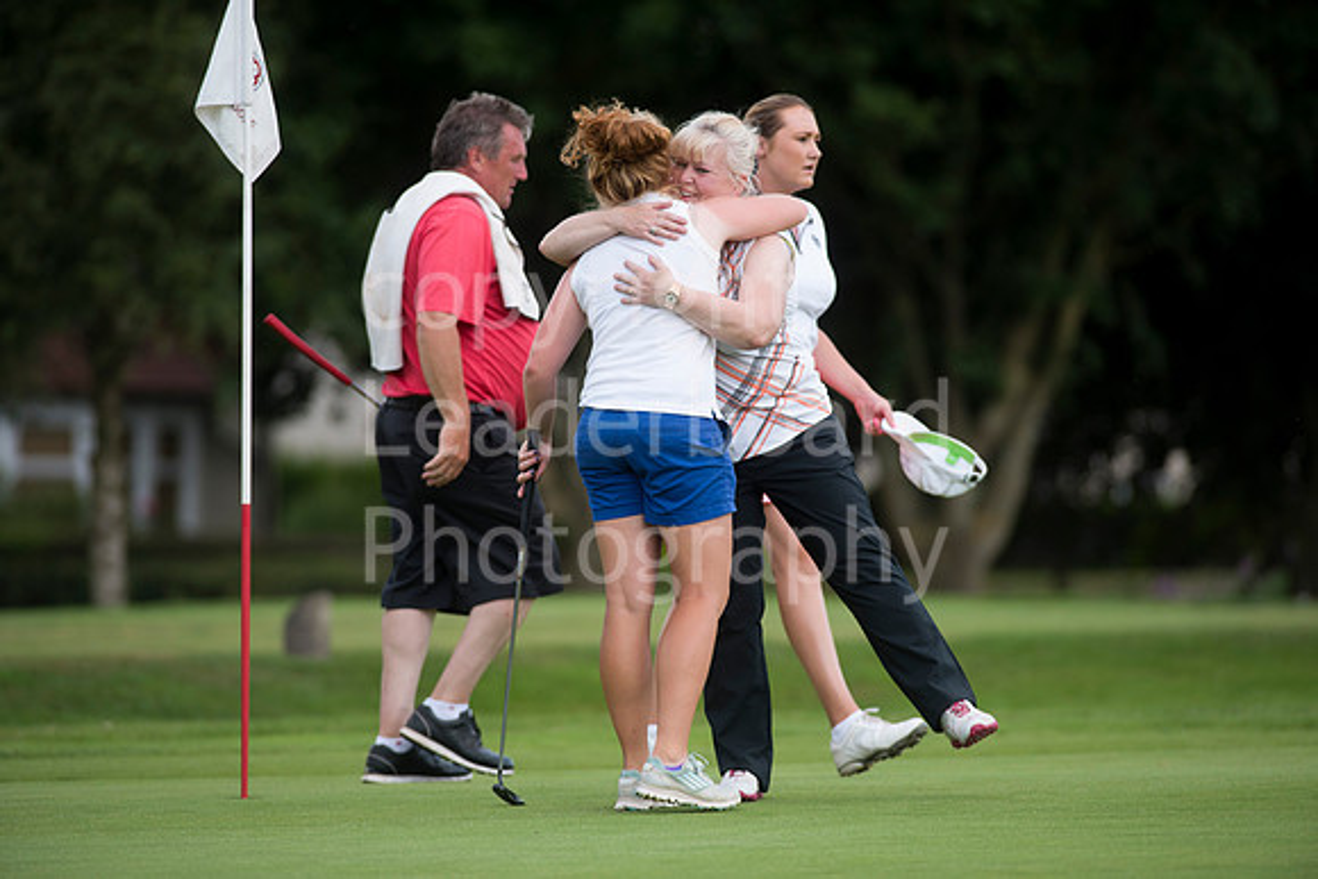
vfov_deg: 4.6
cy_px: 440
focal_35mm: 300
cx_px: 659
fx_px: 10985
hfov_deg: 6.9
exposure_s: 1/1600
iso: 400
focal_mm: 300
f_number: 4.5
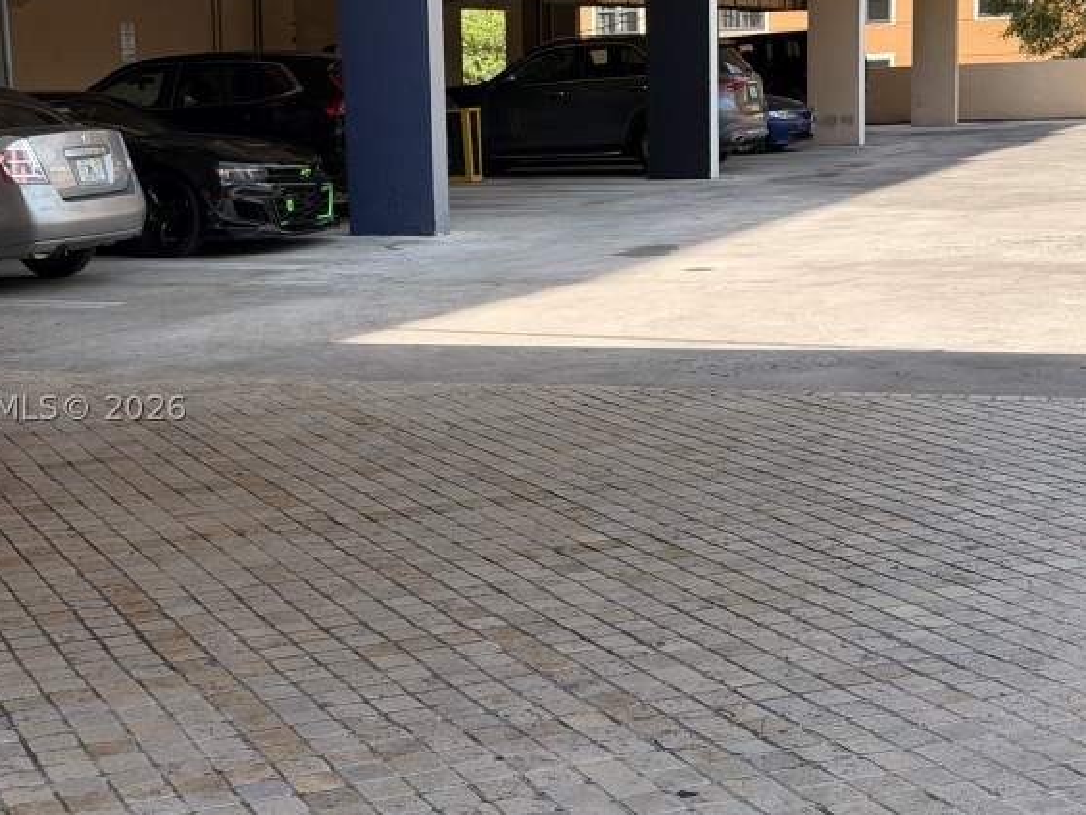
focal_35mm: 68
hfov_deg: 28.5
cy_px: 408
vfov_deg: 21.6
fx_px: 2134
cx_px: 481
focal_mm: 6.76
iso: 80
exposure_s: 1/1330
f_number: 1.78
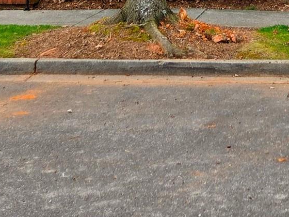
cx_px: 315
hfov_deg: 22.1
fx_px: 701
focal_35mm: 84
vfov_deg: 15.2
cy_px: -172
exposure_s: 1/2937
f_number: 1.8
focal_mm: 5.4
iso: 80
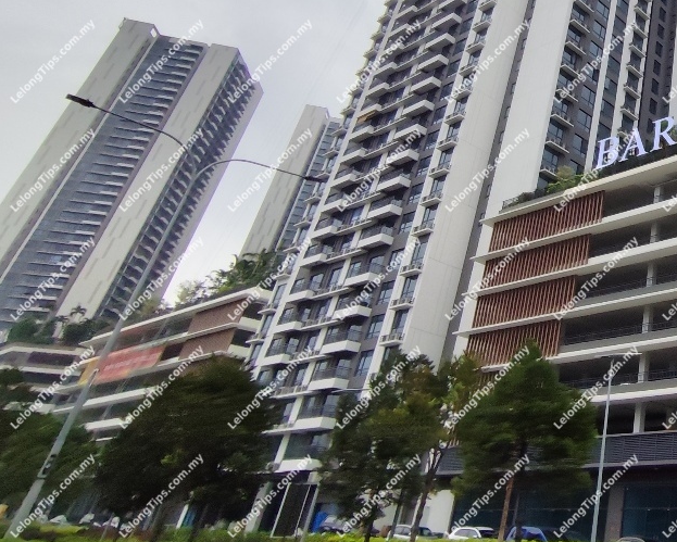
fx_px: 621
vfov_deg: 43.9
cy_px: 76
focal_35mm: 31
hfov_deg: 47.8
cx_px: 670
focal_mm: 1.65
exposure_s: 1/1697
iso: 50
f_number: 2.2
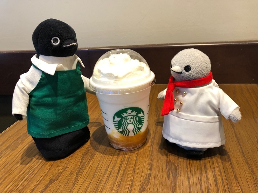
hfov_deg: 63.4
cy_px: 96
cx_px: 129
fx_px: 209
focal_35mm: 28
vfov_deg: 49.7
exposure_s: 1/24
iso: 40
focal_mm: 3.99
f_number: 1.8
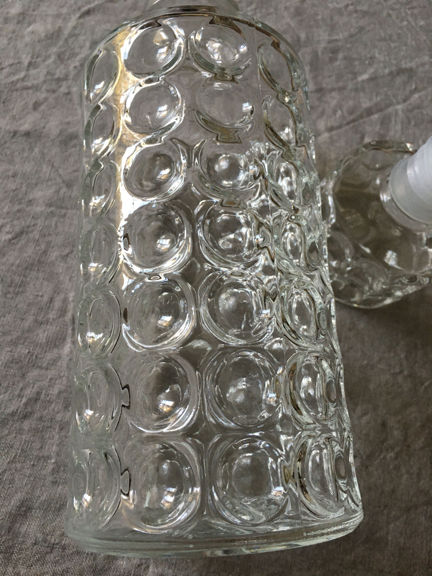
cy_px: 288
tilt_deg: -67.2
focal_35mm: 29
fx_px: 483
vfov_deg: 61.7
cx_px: 216
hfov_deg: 48.2
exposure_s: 1/30
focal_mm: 4.15
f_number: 2.2
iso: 125
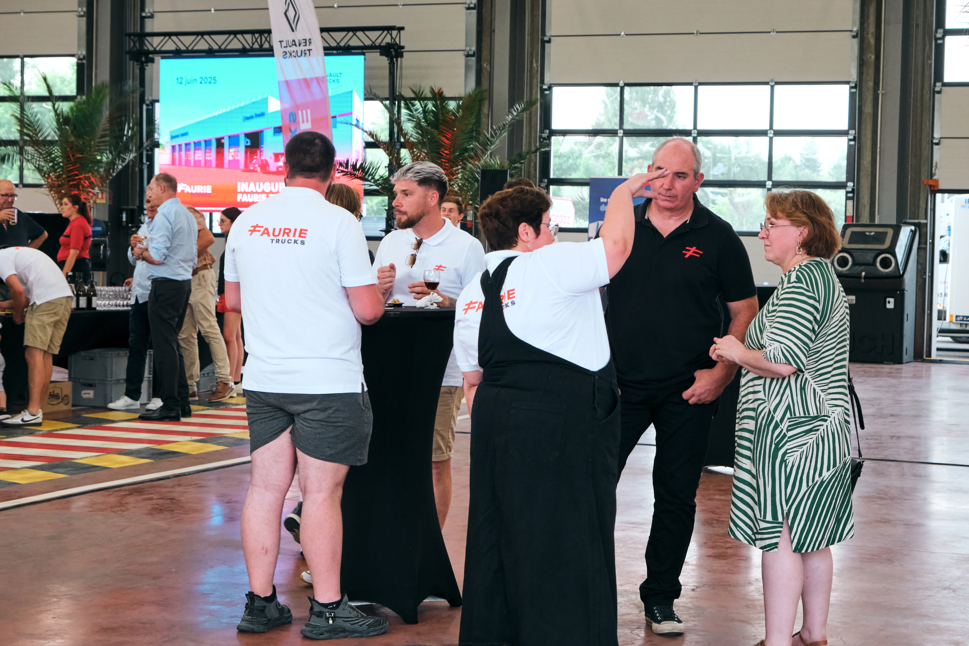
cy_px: 323
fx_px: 1803
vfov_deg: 20.3
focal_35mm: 67
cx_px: 484
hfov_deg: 30.1
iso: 3200
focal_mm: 44.7
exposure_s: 1/250
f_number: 5.6
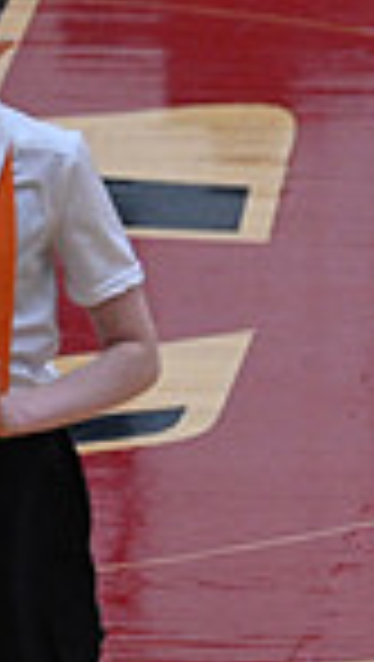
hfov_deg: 1.7
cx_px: 1217
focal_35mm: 725
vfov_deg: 3.0
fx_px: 12745
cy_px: 317
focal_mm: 175
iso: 4000
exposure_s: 1/400
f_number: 4
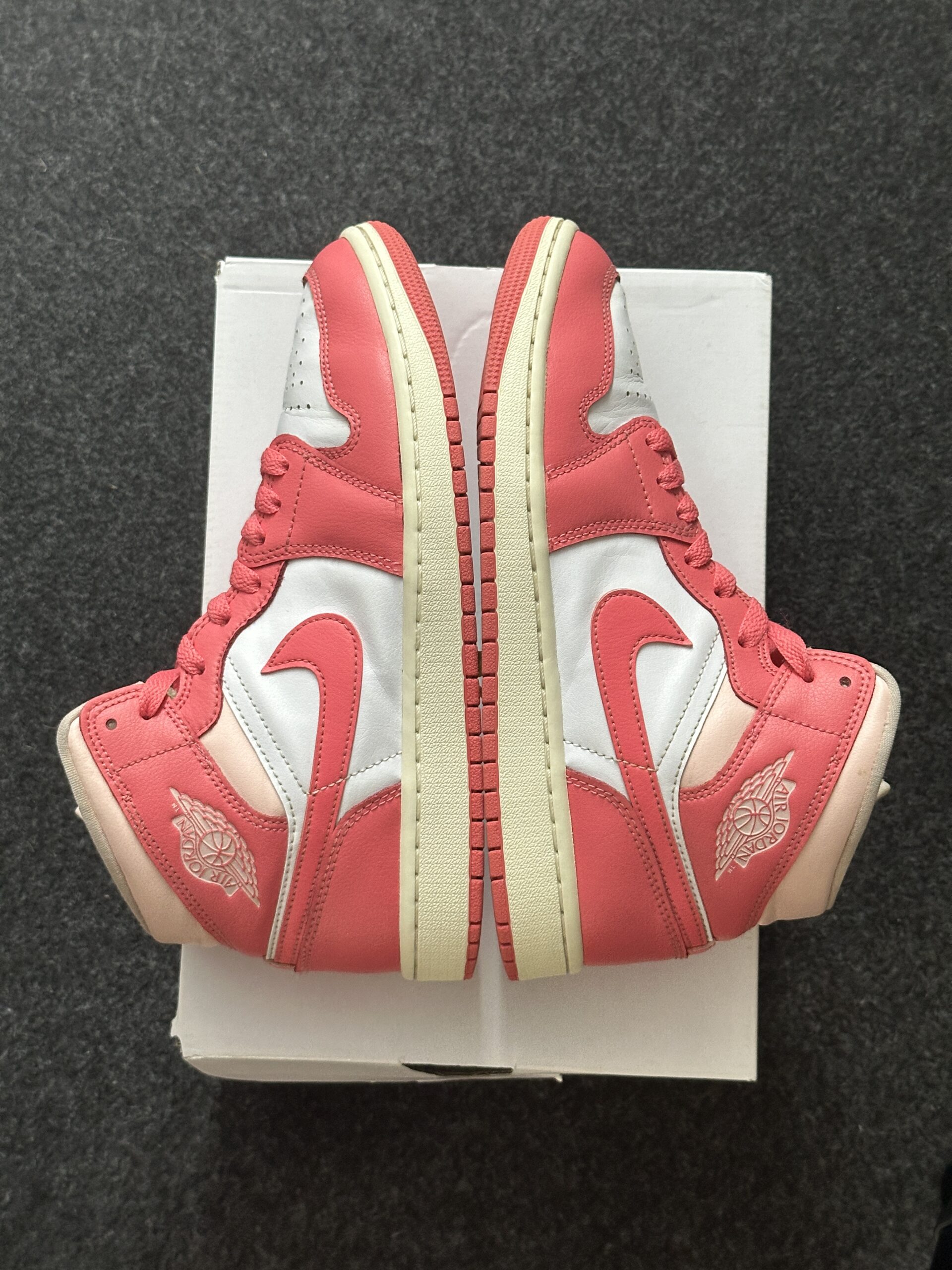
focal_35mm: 48
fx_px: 1760
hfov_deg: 30.3
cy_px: 635
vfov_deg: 39.7
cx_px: 476
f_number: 1.78
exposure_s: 1/53
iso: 250
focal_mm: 6.86
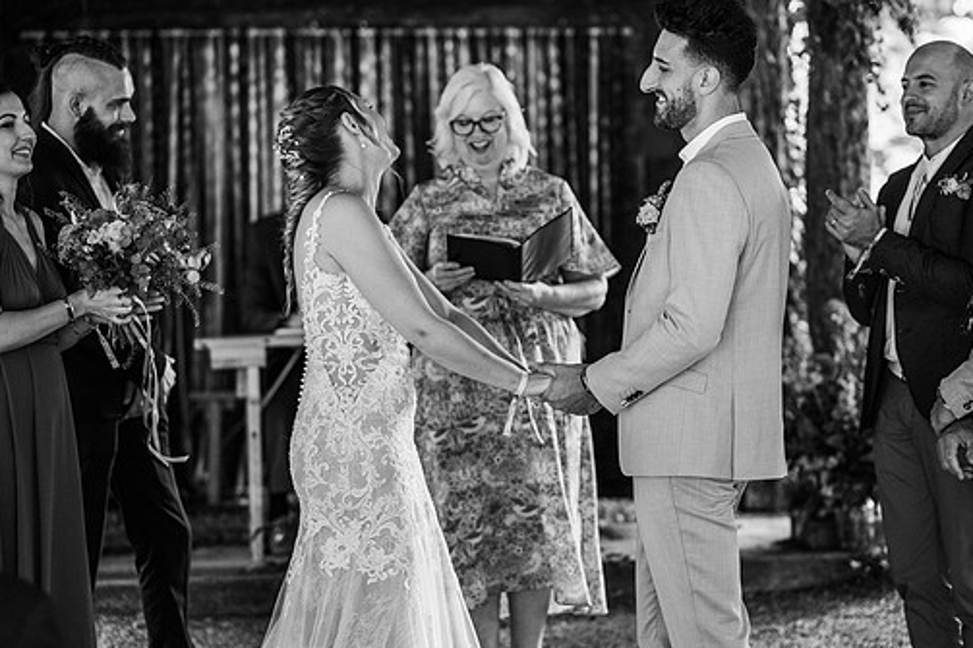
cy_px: 337
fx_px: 2648
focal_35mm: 98
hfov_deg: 20.8
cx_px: 518
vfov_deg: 14.0
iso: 800
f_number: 2.2
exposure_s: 1/200
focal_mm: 85
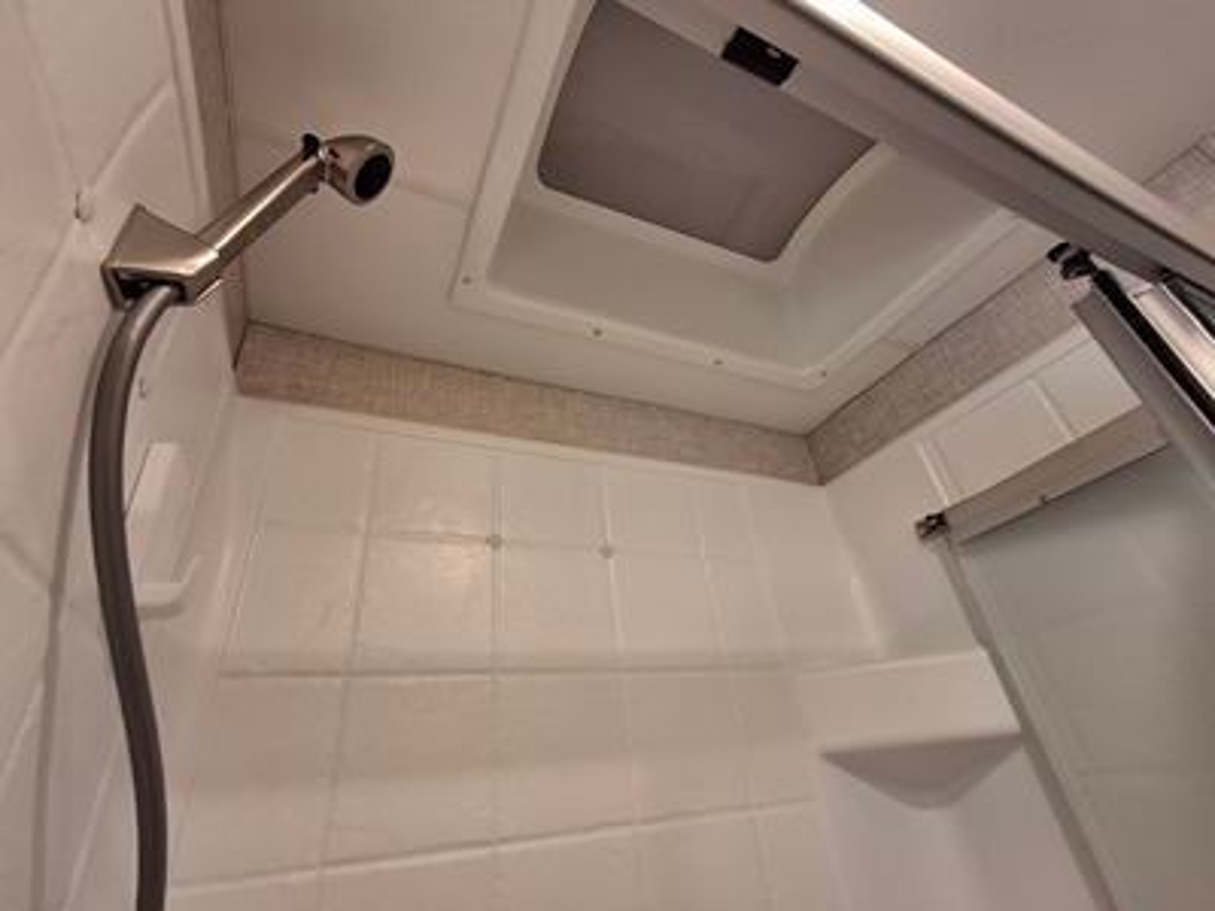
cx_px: 608
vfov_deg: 78.1
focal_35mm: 16
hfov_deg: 94.5
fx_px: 562
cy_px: 456
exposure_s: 1/40
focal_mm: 1.64
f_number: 2.2
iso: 64
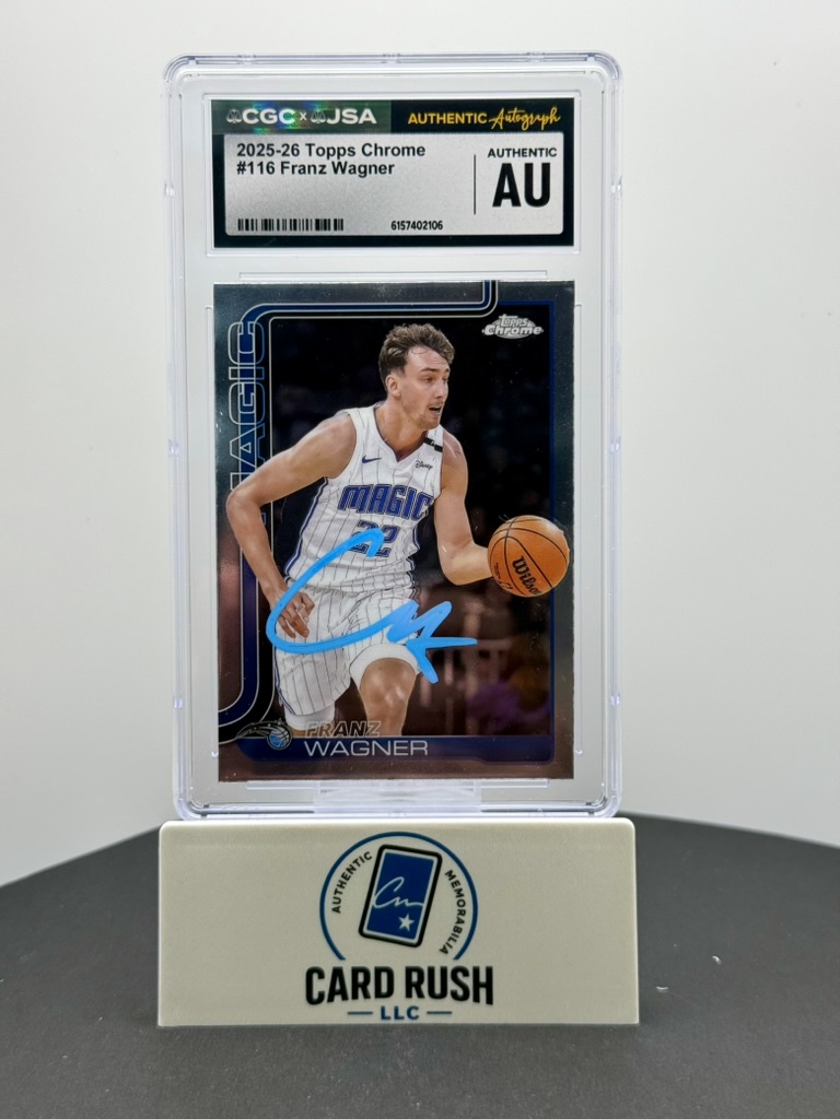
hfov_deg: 30.3
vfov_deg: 39.7
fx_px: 1553
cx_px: 420
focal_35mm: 48
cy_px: 560
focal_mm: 6.76
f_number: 1.78
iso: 50
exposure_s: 1/209
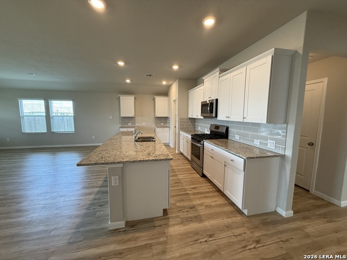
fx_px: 140
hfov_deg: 102.1
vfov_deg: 85.7
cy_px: 130
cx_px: 174
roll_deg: -0.5
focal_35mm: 14
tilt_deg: -5.8
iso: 250
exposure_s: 1/120
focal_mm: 2.22
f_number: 2.2
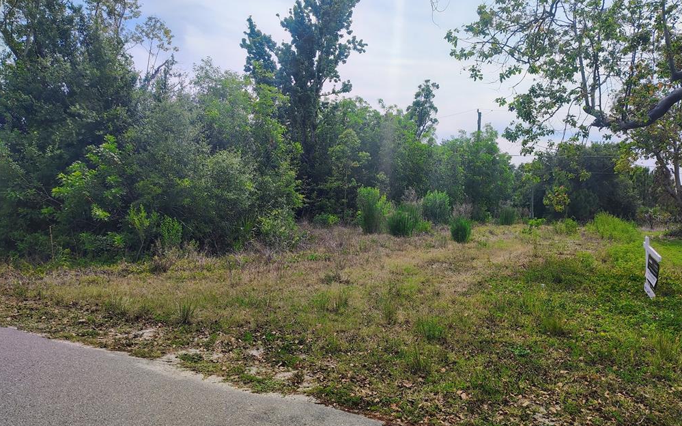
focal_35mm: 26
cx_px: 345
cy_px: 218
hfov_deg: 70.4
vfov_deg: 47.6
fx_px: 483
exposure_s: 1/1121
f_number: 1.8
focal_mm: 5.56
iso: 100
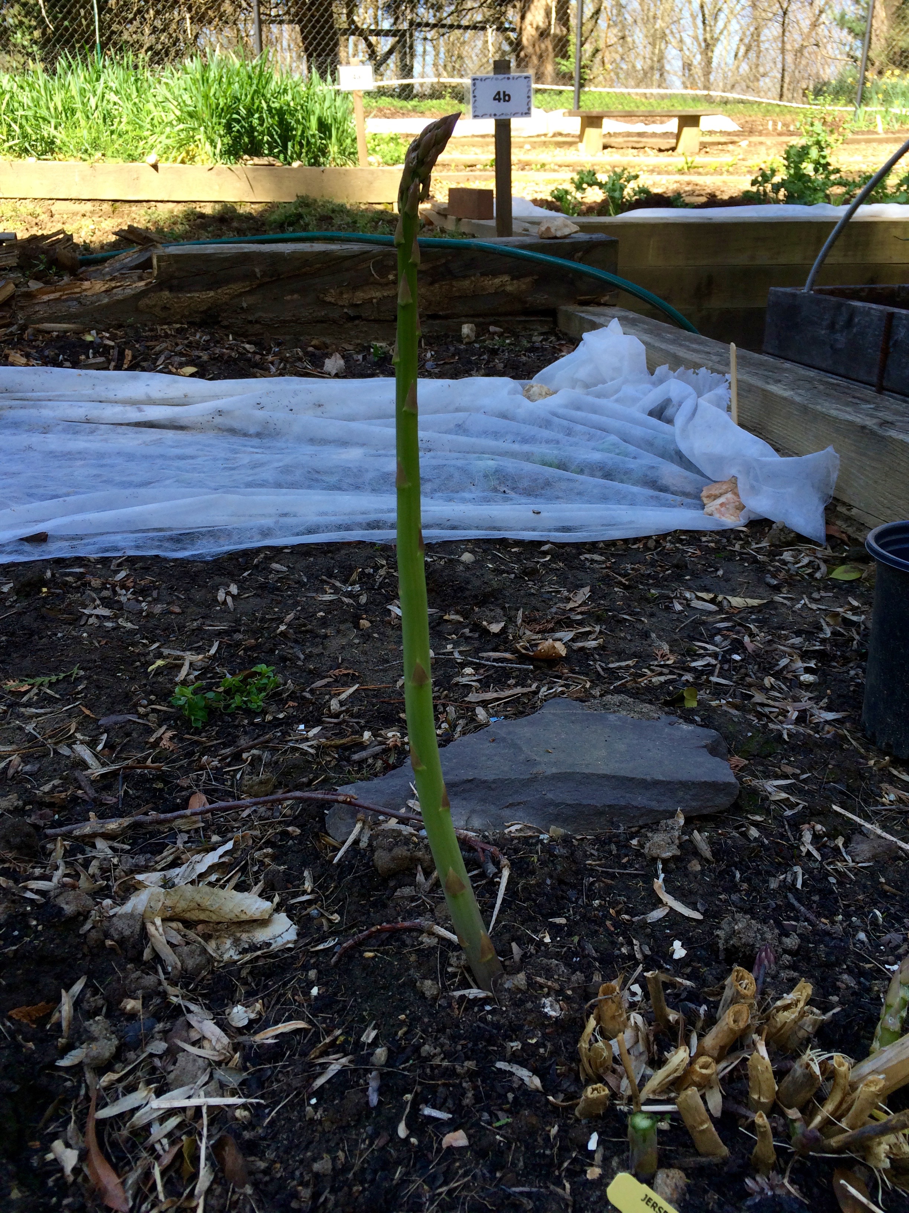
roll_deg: +2.4
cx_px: 454
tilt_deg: -23.9
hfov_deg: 48.2
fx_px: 1015
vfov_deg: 61.7
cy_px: 606
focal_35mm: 29
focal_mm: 4.15
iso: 32
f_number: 2.2
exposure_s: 1/410
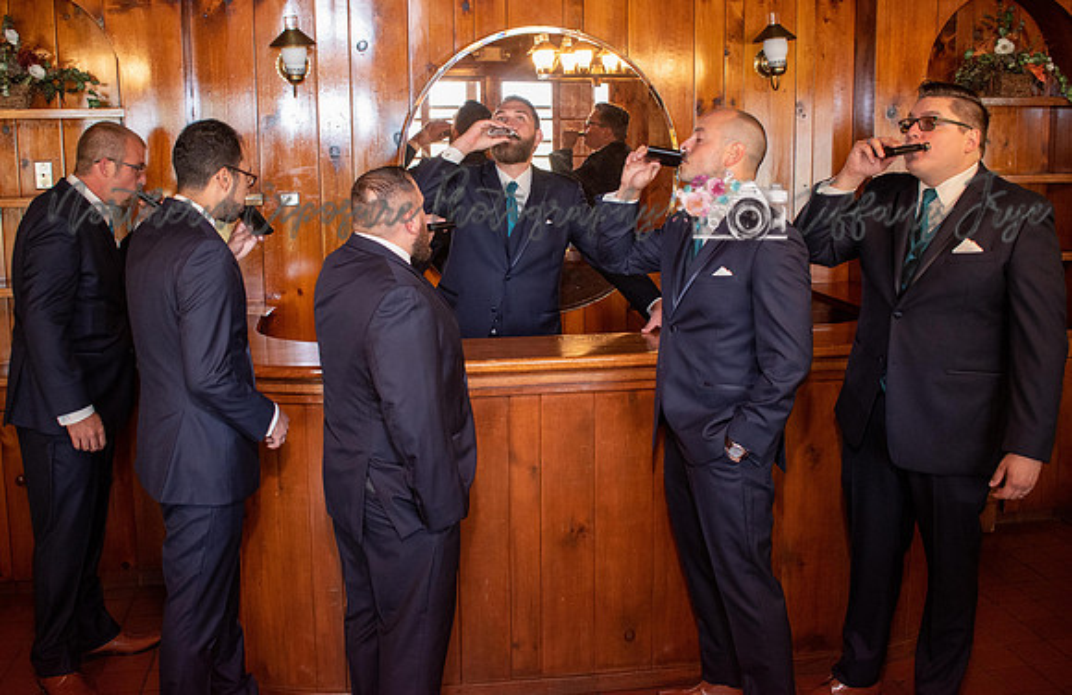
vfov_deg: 33.4
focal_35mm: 39
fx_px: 1156
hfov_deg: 49.7
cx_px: 494
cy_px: 310
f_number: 3.8
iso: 1400
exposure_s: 1/60
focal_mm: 24
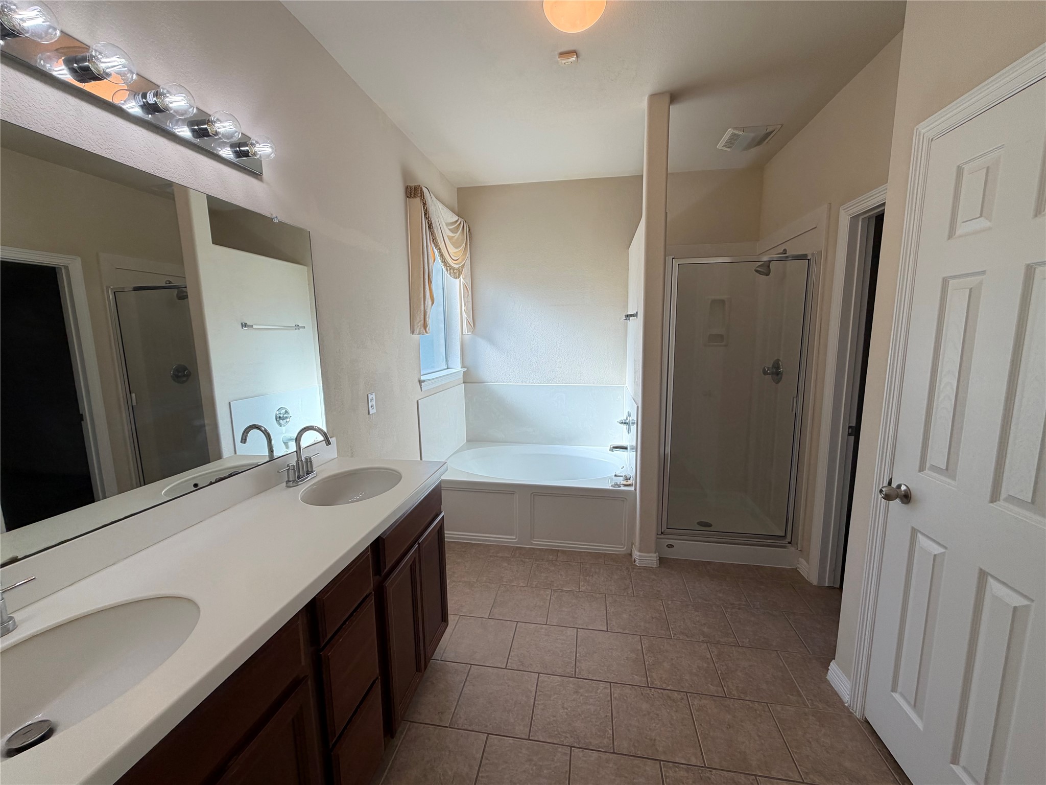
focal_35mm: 14
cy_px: 392
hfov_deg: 102.1
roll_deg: +1.0
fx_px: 423
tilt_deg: -8.5
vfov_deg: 85.7
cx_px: 523
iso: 40
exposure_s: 1/215
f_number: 2.2
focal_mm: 2.22
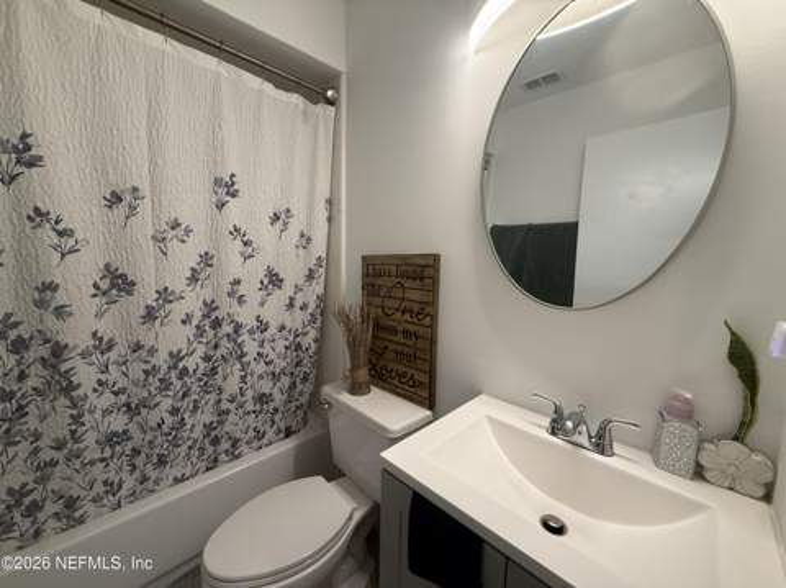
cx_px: 393
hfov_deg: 102.1
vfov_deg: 85.6
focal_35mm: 14
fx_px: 318
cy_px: 294
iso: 320
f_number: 2.2
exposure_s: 1/120
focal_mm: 2.22
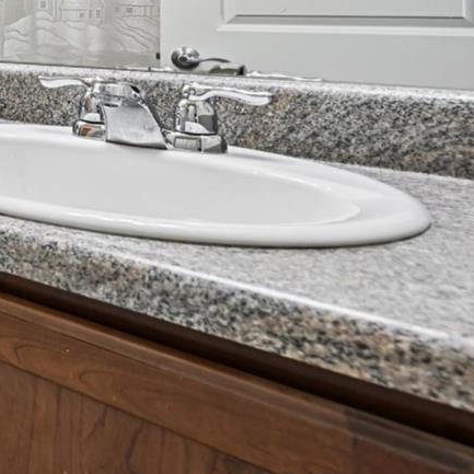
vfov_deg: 34.7
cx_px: -378
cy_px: -3
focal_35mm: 44
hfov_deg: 22.3
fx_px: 682
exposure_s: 1/13
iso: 400
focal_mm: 14
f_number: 8
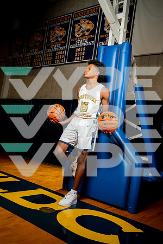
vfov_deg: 58.7
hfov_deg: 41.1
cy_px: 122
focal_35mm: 32
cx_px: 82
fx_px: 217
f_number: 5
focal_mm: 32
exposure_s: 1/250
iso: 400
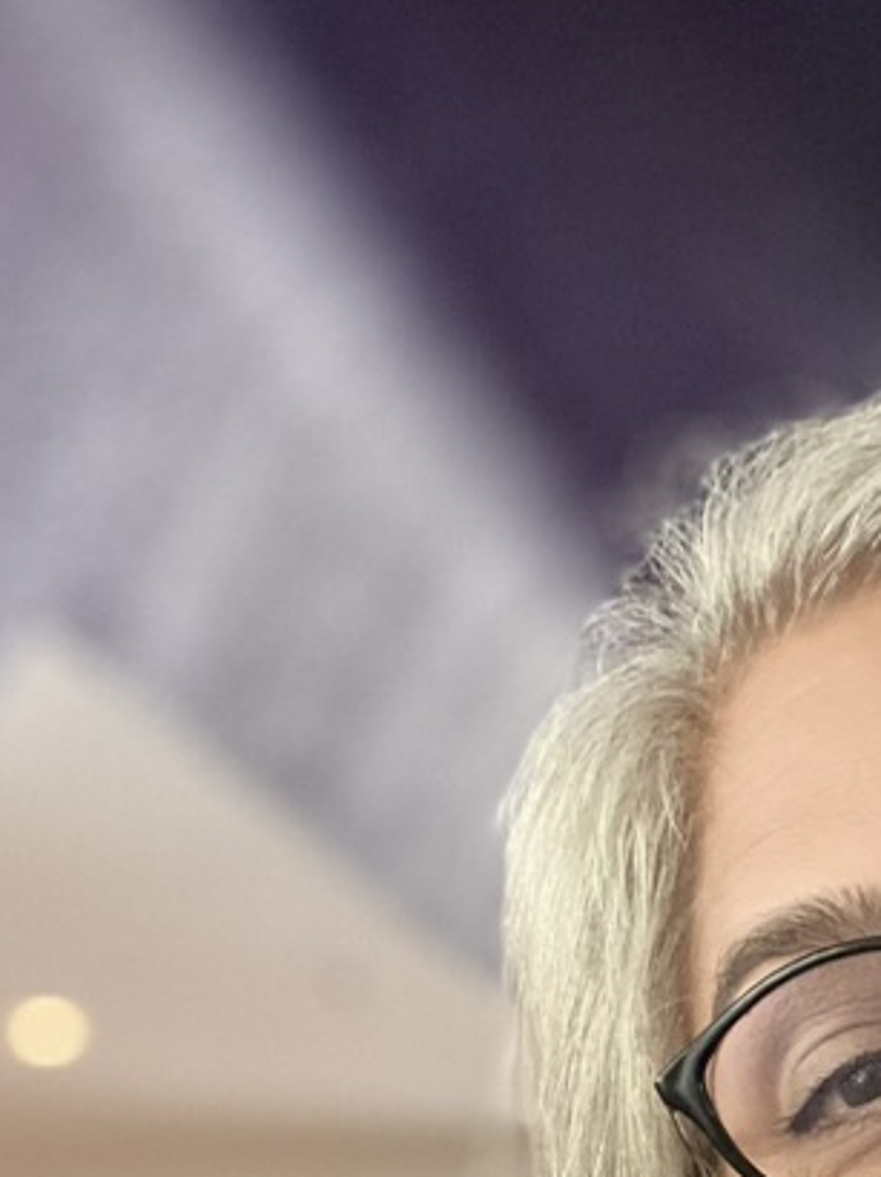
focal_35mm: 75
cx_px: 1070
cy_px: 1404
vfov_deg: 23.8
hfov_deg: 18.5
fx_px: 2548
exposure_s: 1/43
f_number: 2.2
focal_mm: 2.71
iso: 400
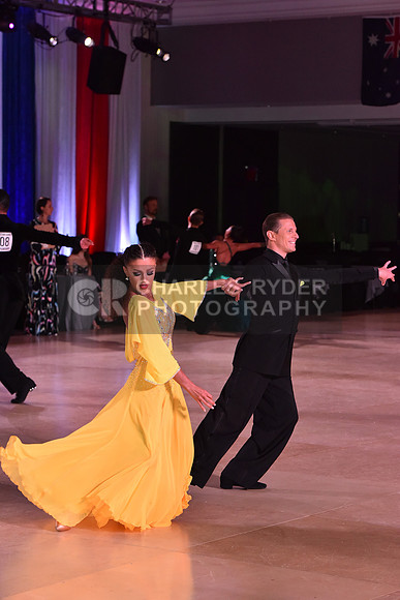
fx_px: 1749
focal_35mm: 105
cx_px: 200
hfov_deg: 13.0
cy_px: 300
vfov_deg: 19.5
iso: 2500
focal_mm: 105
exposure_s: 1/320
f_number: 6.3
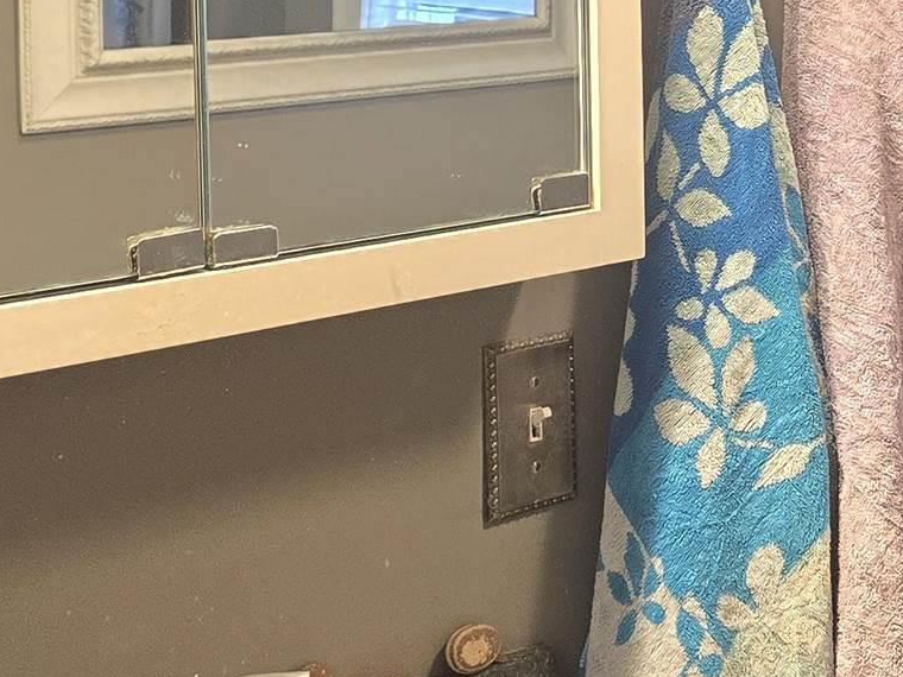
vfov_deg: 15.6
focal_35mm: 93
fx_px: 2426
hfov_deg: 19.1
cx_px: 1258
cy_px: -2
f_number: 1.7
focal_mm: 6.3
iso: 200
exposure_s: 1/120
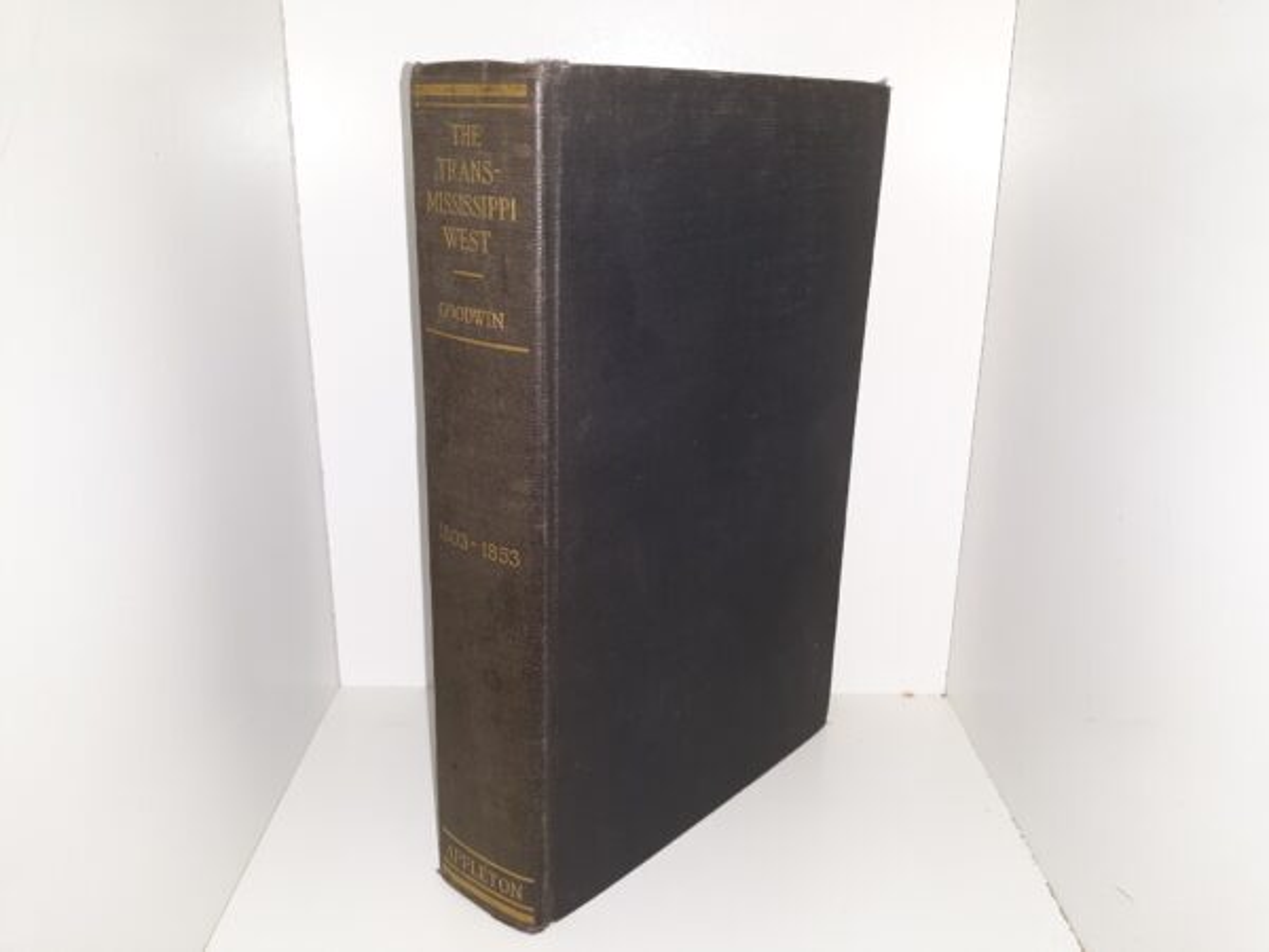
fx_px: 1026
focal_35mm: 28
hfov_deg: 63.4
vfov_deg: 49.7
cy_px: 476
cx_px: 634
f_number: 1.7
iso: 64
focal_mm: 3.7
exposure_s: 1/100
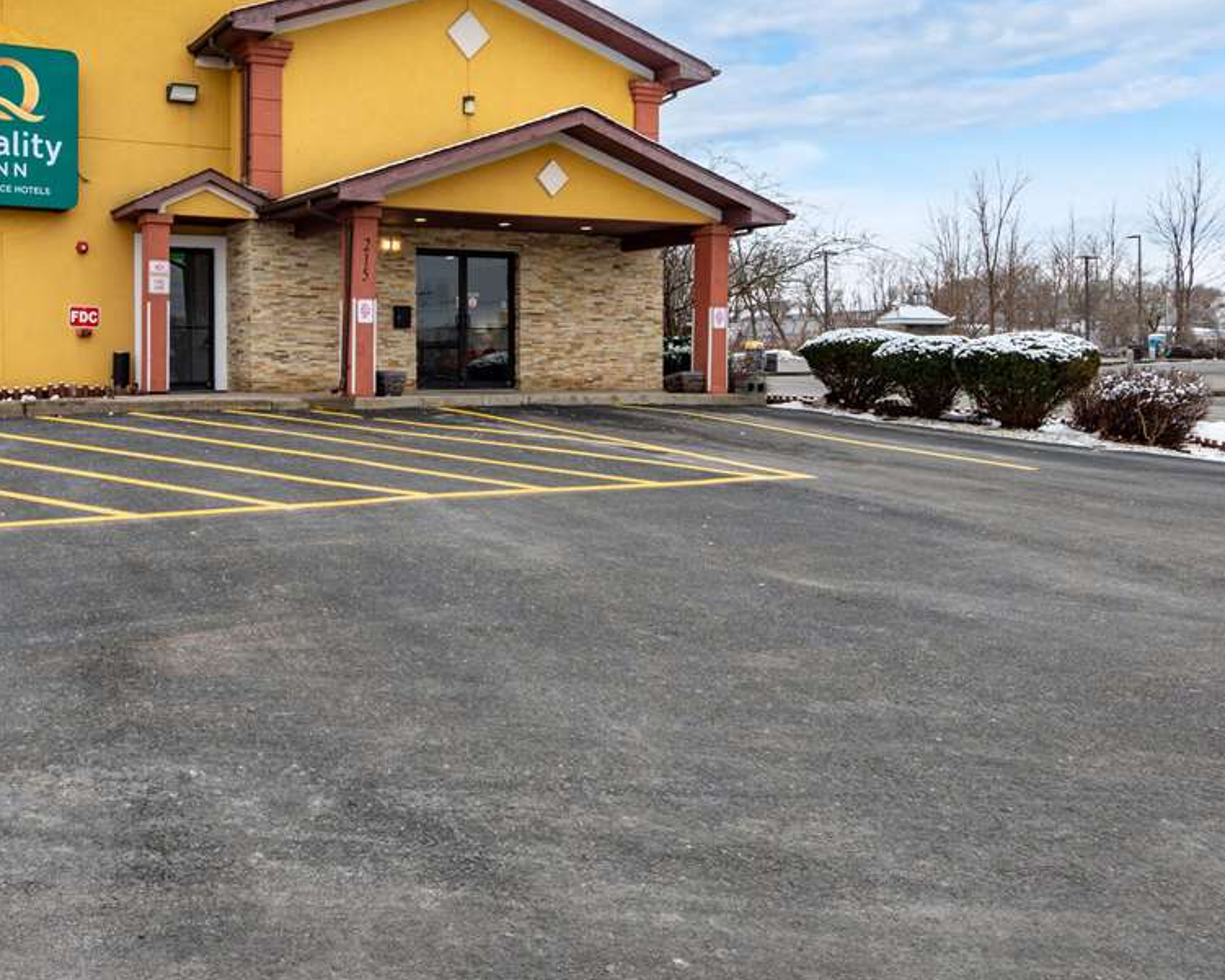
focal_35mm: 30
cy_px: 395
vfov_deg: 48.2
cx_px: 202
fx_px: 1088
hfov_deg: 53.8
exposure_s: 1/20
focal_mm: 16
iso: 100
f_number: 10
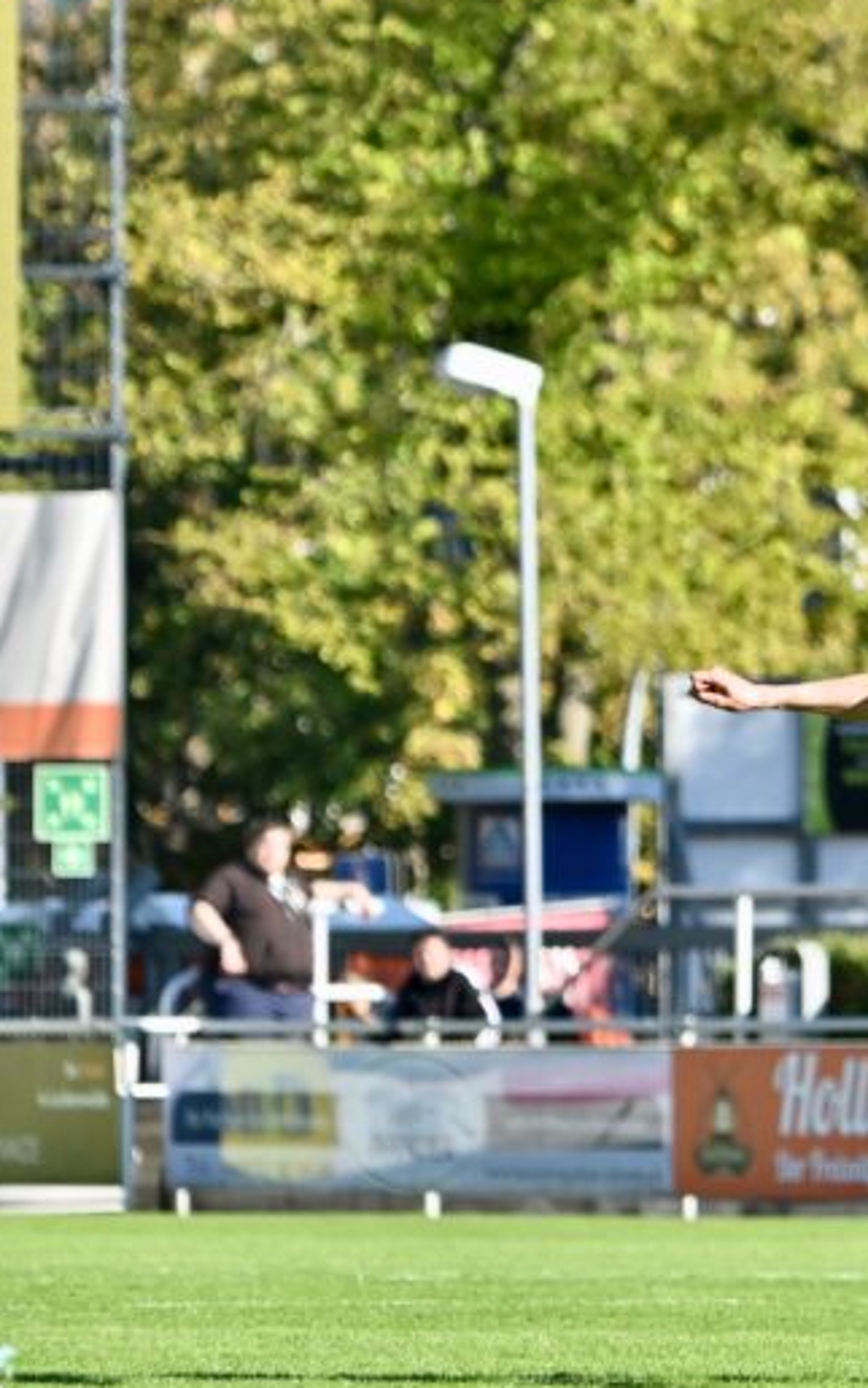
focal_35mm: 446
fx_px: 16876
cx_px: 671
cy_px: 707
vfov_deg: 4.7
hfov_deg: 2.9
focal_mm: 220
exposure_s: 1/1600
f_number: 5.3
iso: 320
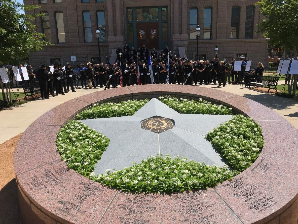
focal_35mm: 28
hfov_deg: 63.4
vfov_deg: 49.7
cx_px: 149
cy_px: 112
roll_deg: +0.6
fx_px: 241
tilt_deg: -13.0
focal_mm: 3.99
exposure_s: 1/4000
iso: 20
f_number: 1.8
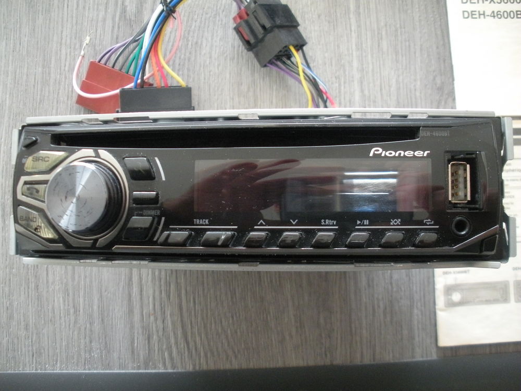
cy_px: 196
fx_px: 527
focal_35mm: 35
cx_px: 260
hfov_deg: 52.6
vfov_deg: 40.7
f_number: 3.5
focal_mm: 6.3
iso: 400
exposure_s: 1/10.5
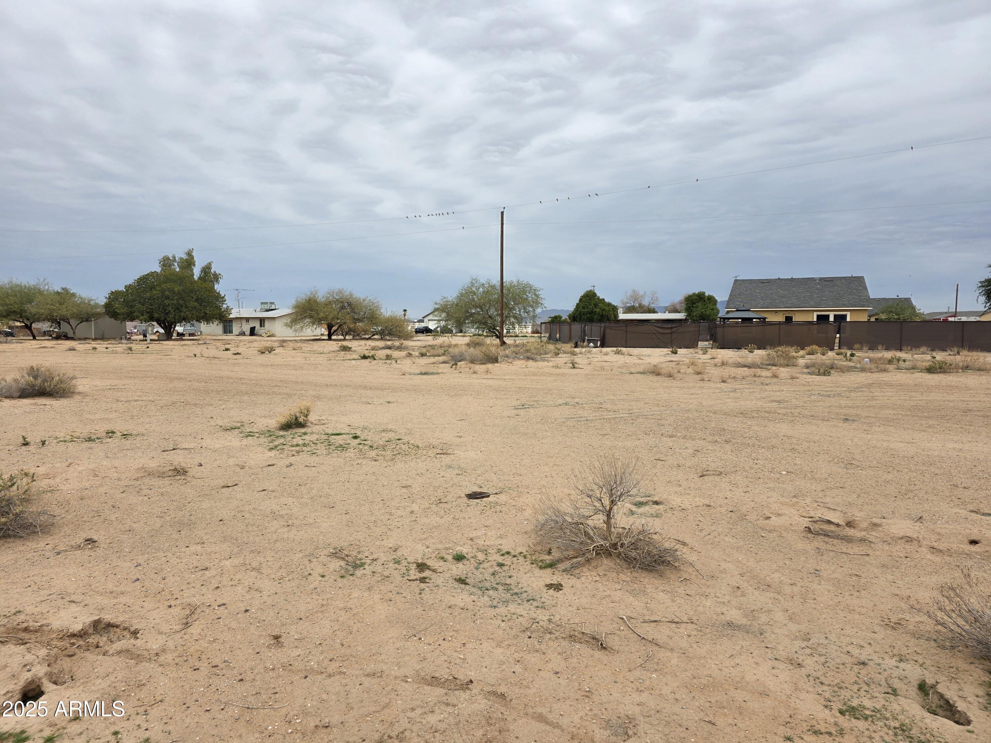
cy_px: 372
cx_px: 496
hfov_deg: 73.9
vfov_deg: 58.9
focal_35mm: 23
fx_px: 658
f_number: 1.7
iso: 32
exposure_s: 1/359
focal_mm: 6.3
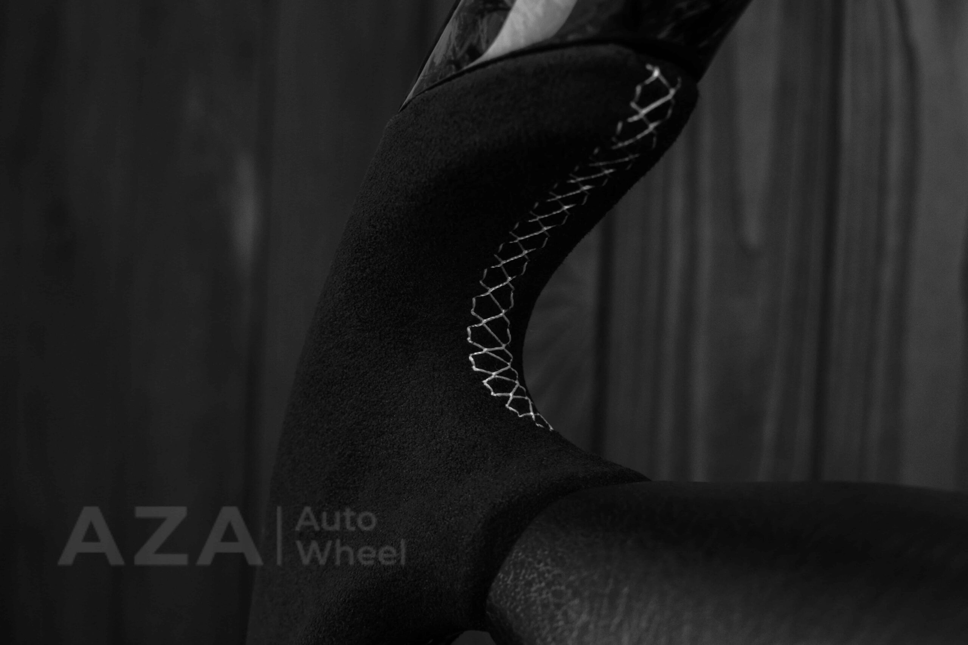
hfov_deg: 37.8
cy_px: 322
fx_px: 1412
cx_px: 484
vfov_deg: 25.8
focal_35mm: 52
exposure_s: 1/125
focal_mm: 35
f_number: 6.3
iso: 500
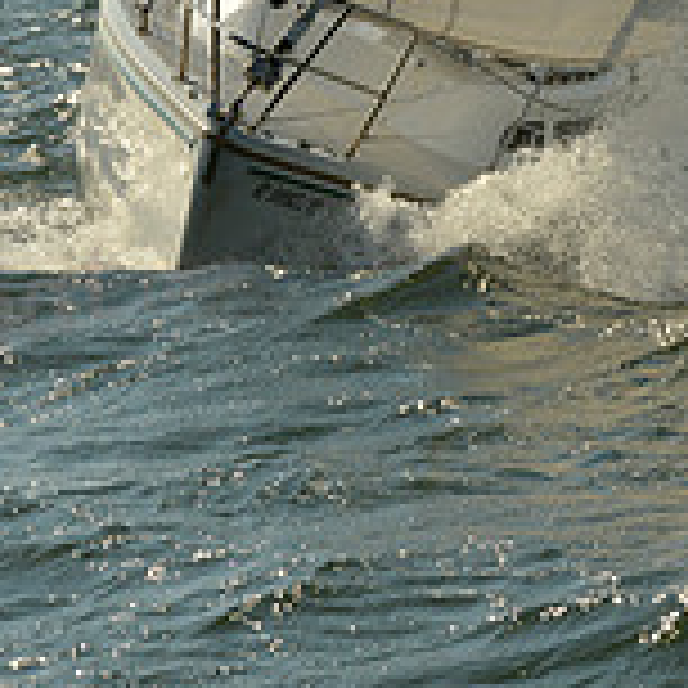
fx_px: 5082
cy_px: 38
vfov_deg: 7.7
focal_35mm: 226
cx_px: 477
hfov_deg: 7.7
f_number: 14
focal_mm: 70
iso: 280
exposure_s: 1/1000
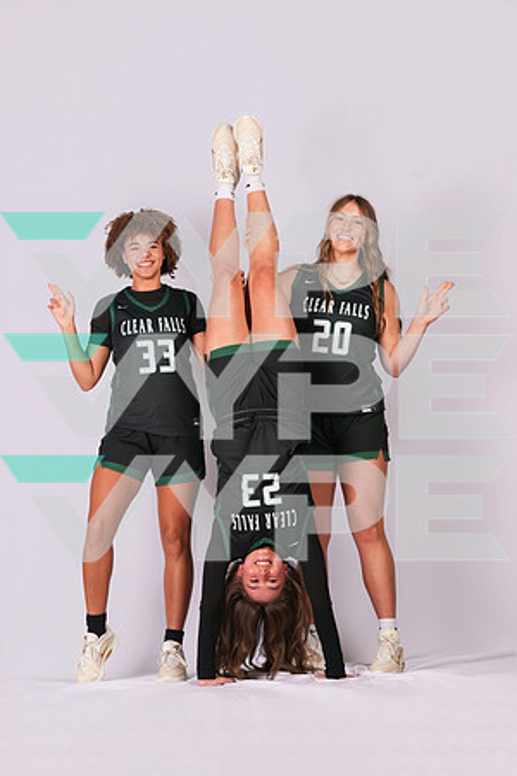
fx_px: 1508
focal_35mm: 70
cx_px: 258
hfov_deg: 19.5
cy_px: 388
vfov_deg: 28.8
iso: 400
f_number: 11
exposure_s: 1/200
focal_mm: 70
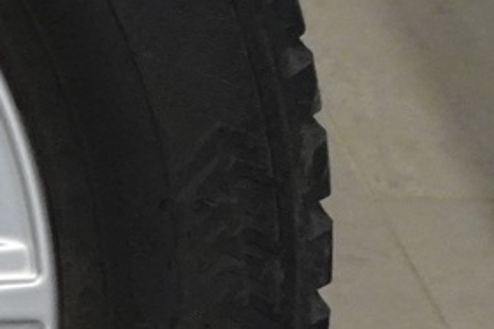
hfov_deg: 12.5
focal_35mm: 128
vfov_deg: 10.6
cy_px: 285
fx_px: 1755
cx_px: -696
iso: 400
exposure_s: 1/30
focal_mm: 4.25
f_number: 3.5
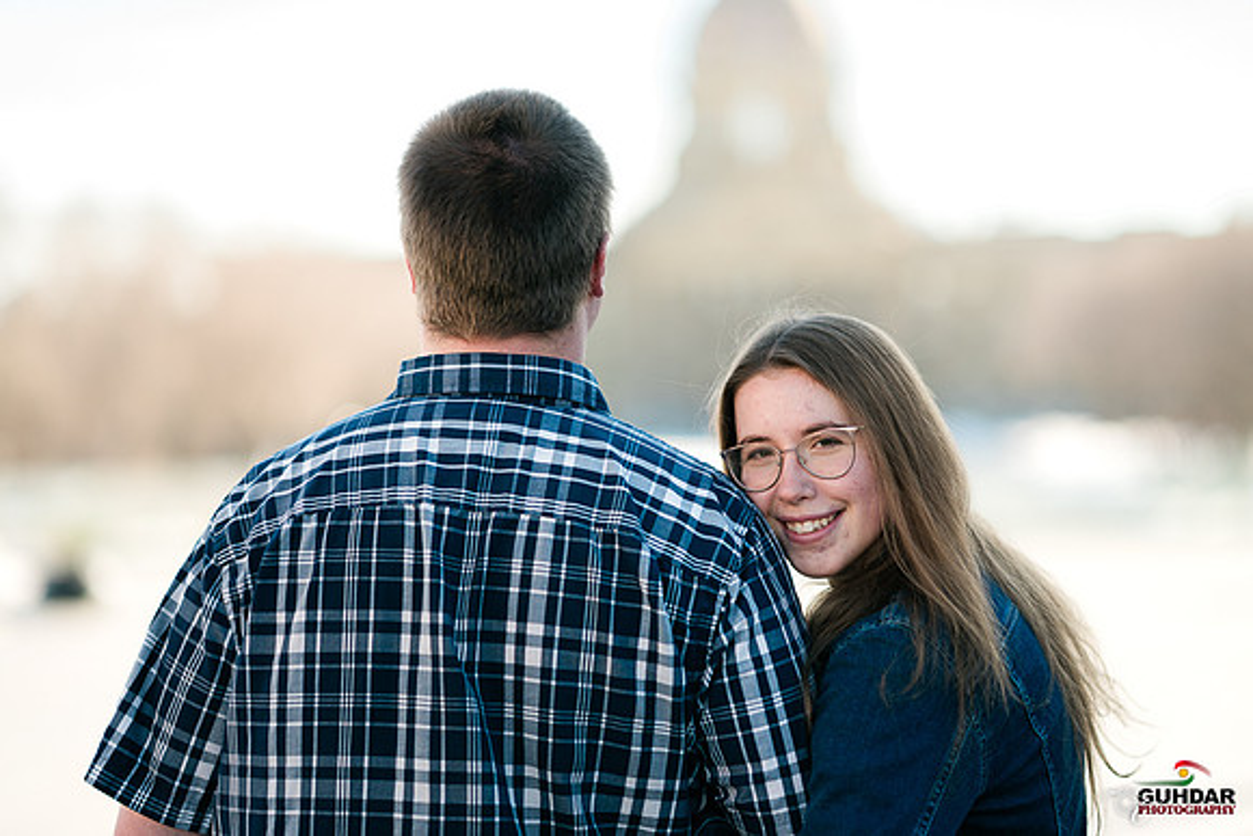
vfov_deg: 16.1
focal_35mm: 85
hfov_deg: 23.9
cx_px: 626
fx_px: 2959
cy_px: 418
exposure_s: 1/1600
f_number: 1.4
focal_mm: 85
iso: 100
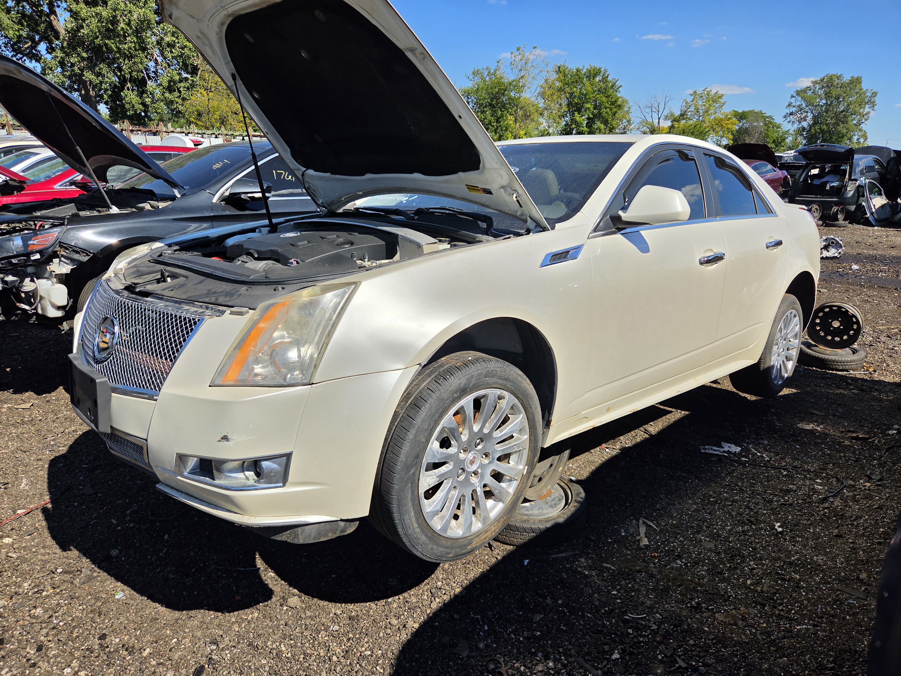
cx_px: 450
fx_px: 599
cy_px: 338
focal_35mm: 23
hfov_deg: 73.9
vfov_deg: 58.9
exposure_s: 1/7887
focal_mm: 5.4
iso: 64
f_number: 1.8
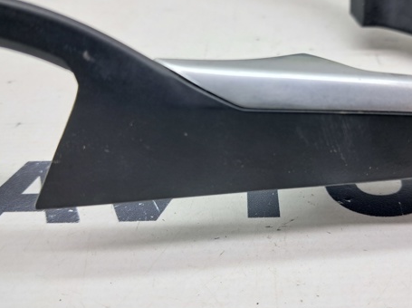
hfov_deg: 48.8
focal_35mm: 38
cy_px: 144
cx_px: 239
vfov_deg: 37.6
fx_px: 452
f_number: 1.8
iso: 50
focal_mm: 4
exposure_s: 1/50
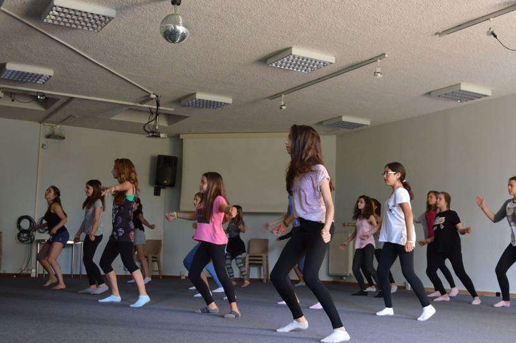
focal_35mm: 45
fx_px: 645
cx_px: 303
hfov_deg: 43.5
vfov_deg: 29.8
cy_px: 194
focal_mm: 24
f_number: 4
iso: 1400
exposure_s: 1/125
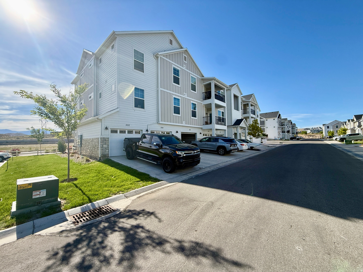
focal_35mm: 14
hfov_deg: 102.1
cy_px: 136
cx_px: 182
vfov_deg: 85.7
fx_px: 147
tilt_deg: +3.1
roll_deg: +0.8
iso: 50
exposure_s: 1/1339
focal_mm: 2.22
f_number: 2.2
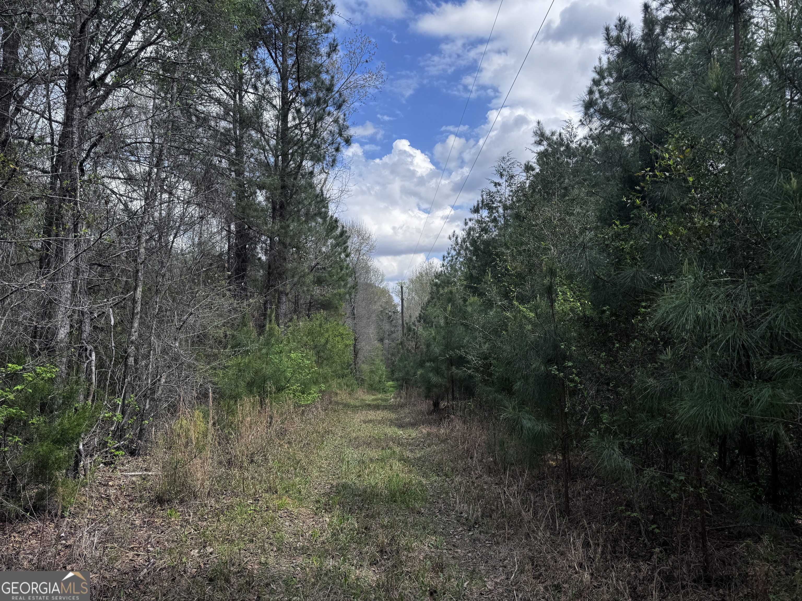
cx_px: 401
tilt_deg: +2.1
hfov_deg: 71.6
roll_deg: -0.7
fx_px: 556
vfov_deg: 56.8
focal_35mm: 24
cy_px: 300
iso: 80
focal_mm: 6.76
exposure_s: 1/3096
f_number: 1.78
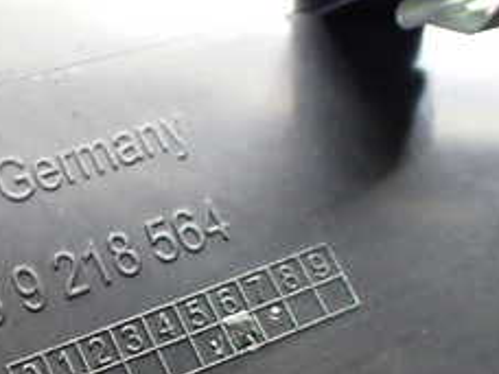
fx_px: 1139
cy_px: 367
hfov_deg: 24.0
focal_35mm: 79
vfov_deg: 18.2
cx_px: 46
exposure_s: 1/50
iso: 800
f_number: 2.3
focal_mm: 5.4
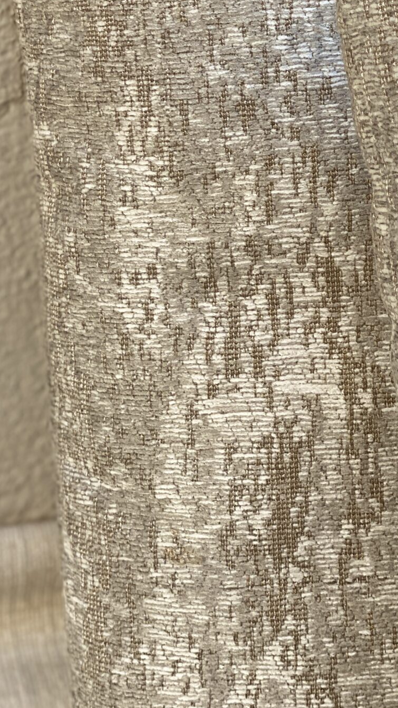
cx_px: 295
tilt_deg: -23.8
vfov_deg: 19.5
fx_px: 2027
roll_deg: -3.8
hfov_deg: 11.2
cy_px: 88
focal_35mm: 108
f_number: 2
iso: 50
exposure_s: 1/122
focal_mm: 6
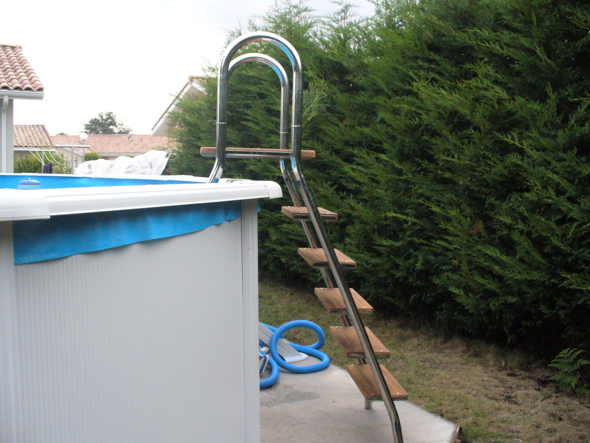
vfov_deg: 38.7
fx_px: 631
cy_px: 222
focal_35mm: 37
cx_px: 295
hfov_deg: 50.1
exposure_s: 1/200
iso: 400
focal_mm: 6.1
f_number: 5.6
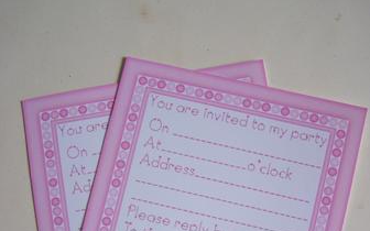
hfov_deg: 37.5
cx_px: 185
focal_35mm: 54
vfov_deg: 23.1
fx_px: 545
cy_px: 228
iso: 100
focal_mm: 6.3
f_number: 2.8
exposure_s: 1/30
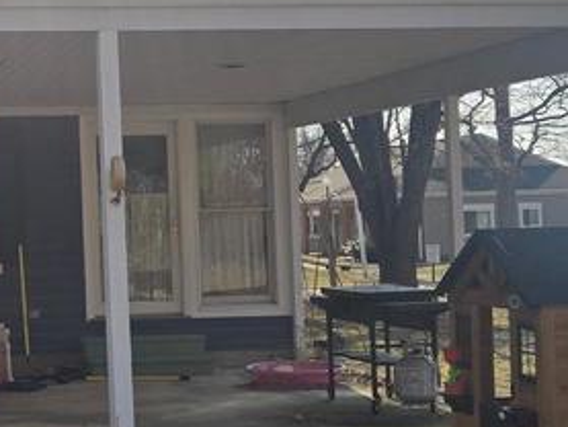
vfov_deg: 17.4
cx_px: -18
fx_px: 1395
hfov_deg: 22.0
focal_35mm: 85
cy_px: 187
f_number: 1.8
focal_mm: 5.4
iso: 25
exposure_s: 1/4661
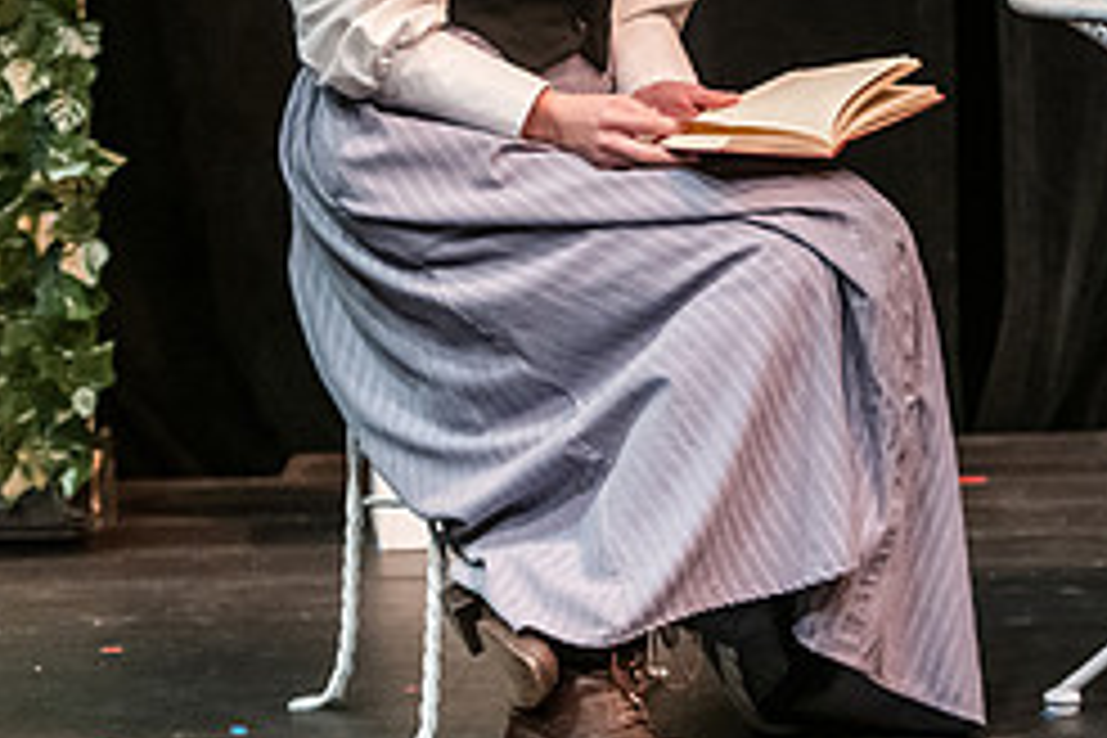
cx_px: 680
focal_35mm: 240
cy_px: -74
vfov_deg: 5.7
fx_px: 7379
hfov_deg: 8.6
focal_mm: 102
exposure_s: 1/200
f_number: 3.2
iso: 3200
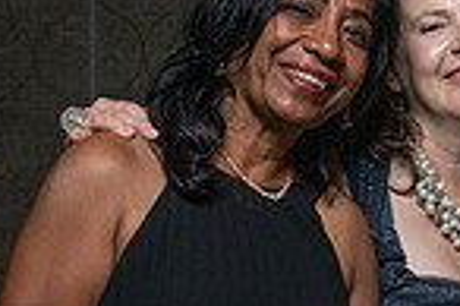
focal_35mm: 161
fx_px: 2055
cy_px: 280
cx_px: 614
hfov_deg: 12.4
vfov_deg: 8.5
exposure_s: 1/200
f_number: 5.6
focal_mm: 35
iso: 2000
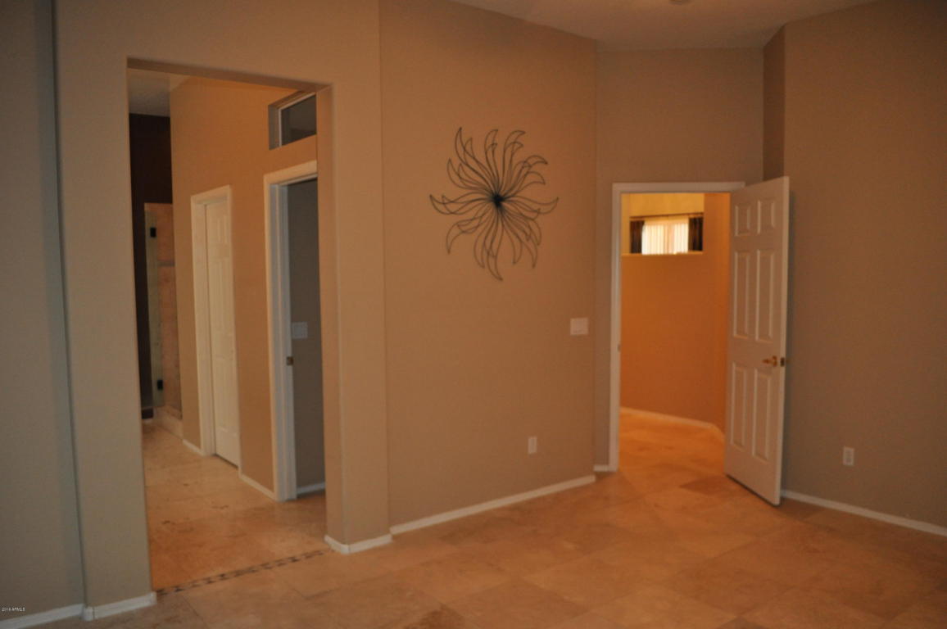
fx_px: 709
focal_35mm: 27
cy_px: 314
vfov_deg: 47.8
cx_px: 474
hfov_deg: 67.4
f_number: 3.5
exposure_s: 1/60
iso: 800
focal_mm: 18
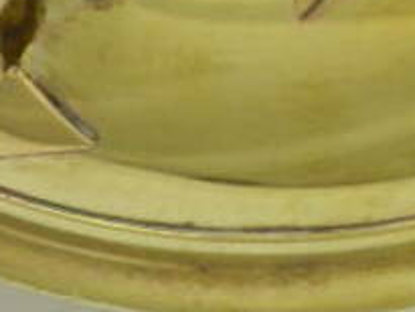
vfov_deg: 1.4
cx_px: 353
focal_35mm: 1054
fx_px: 12643
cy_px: -496
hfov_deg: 1.9
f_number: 5.5
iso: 400
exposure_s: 1/25
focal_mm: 34
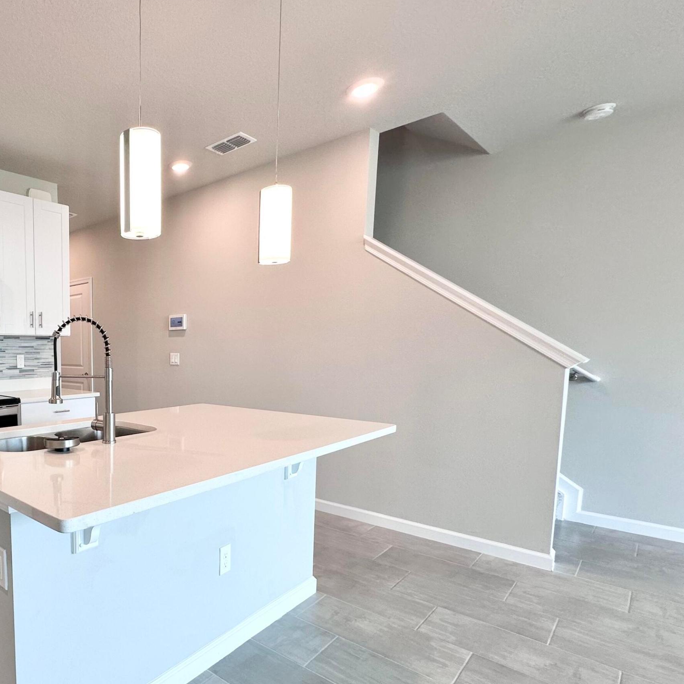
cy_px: 397
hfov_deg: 63.8
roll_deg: +0.2
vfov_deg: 71.7
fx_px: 469
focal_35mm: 21
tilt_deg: -5.4
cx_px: 109
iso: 100
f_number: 2.2
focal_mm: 2.22
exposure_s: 1/120
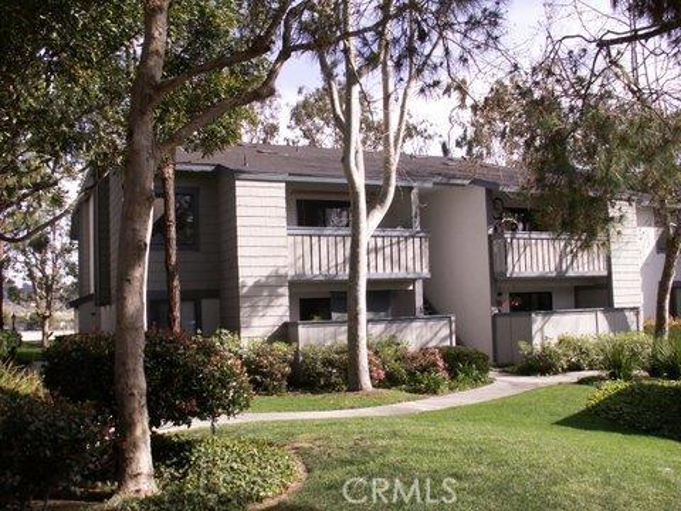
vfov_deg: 40.7
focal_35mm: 35
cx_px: 340
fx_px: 689
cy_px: 256
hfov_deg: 52.6
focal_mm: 5.86
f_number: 5.6
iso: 50
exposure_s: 1/160
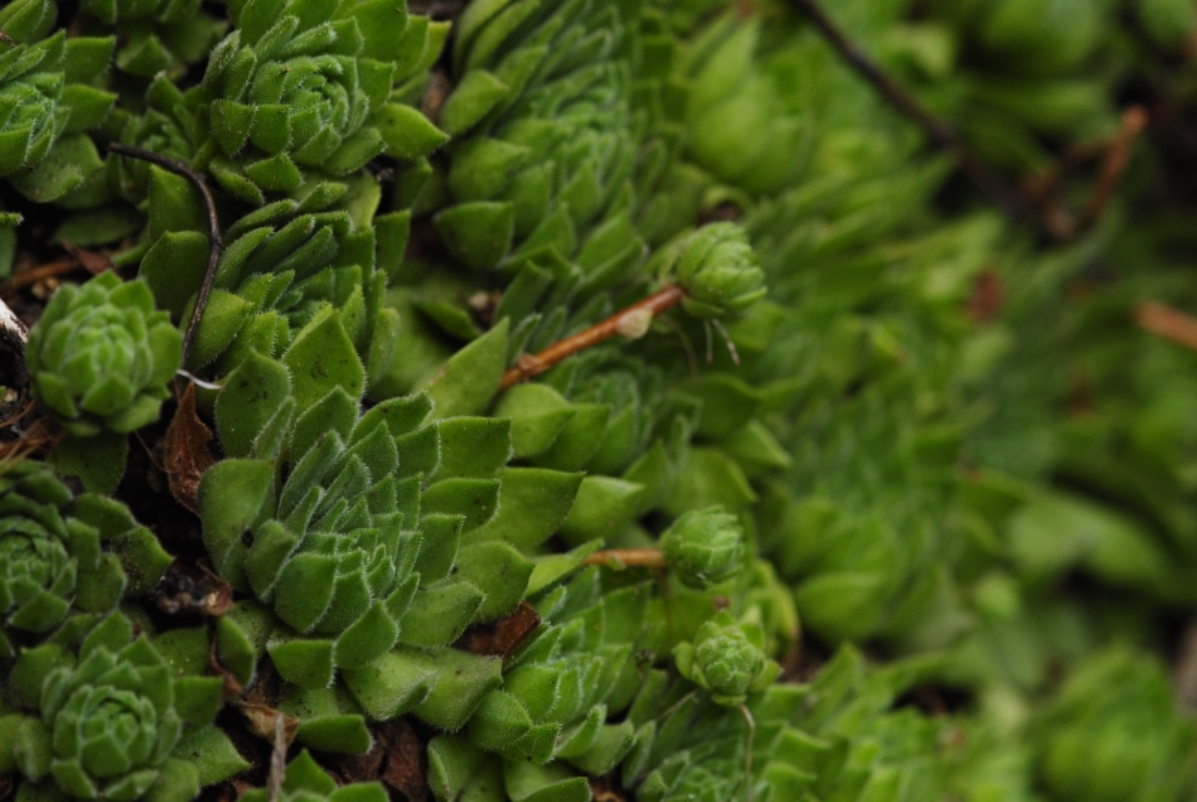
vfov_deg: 10.8
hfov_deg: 16.0
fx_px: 4246
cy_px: 401
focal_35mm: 128
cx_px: 598
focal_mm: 85
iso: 400
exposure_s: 1/125
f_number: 5.6
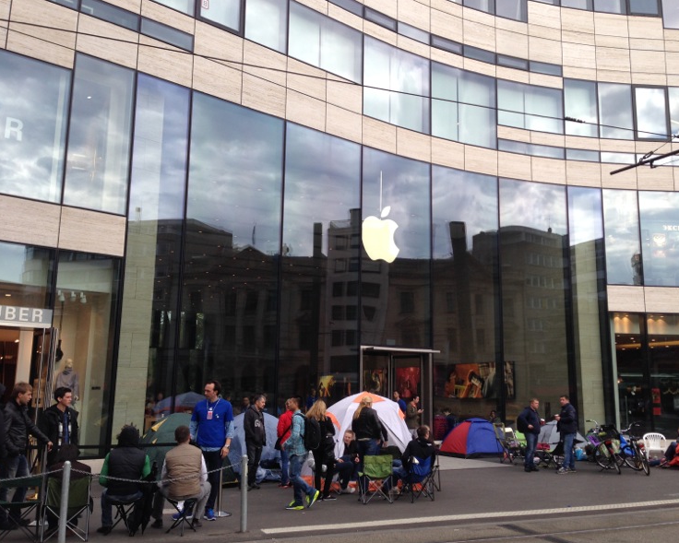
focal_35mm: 35
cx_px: 365
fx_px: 703
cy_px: 276
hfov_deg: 51.5
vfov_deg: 42.2
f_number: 2.4
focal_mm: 4.12
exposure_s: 1/401
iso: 50
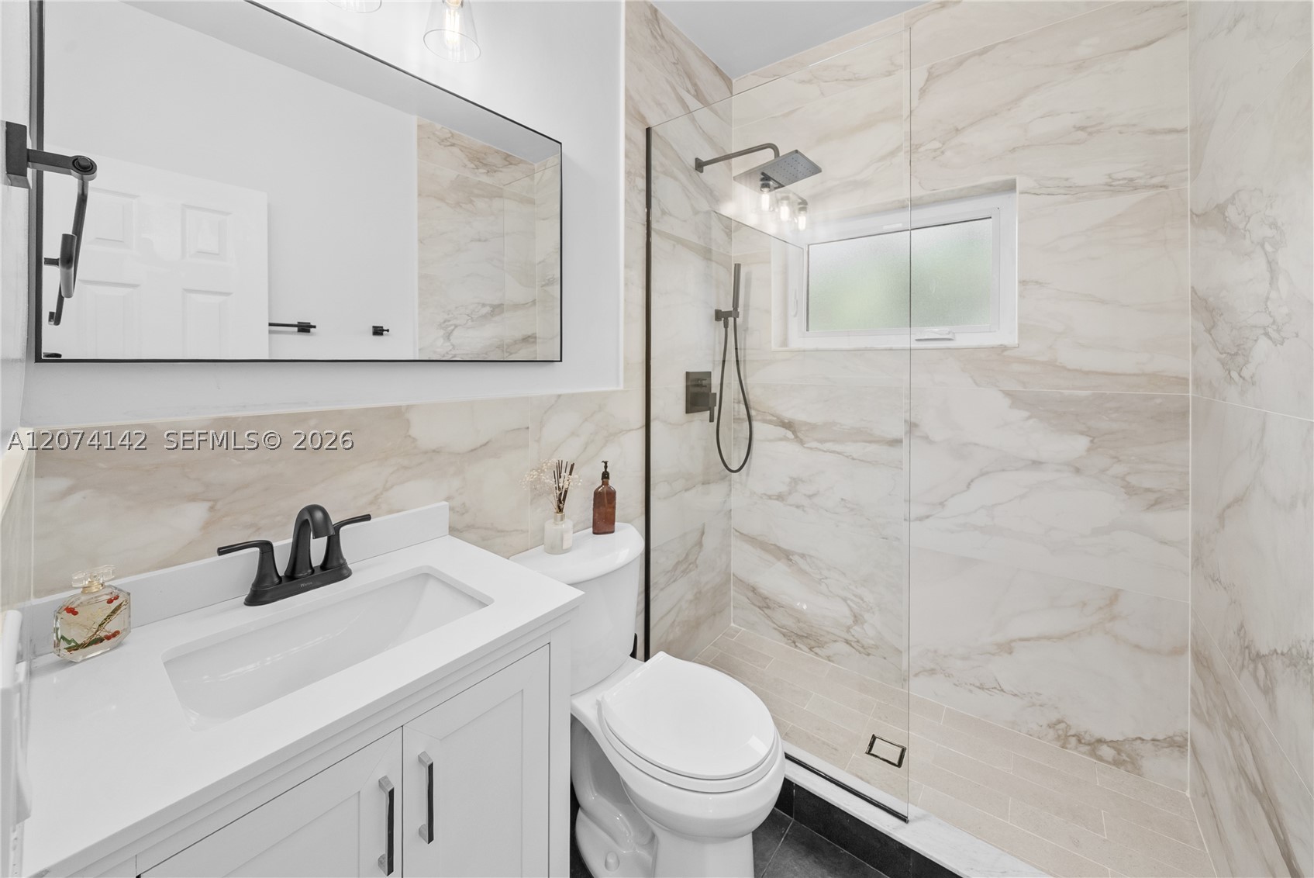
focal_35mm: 12
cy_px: 439
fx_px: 438
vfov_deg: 90.1
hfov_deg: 112.6
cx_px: 657
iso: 400
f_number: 8
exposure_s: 1/5
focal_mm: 12
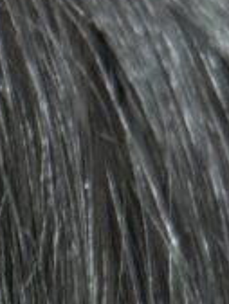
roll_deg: -3.5
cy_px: 455
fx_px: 2705
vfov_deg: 6.4
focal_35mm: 307
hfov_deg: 4.8
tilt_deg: -8.2
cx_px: -133
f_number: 1.78
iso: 250
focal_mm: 6.76
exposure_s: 1/33
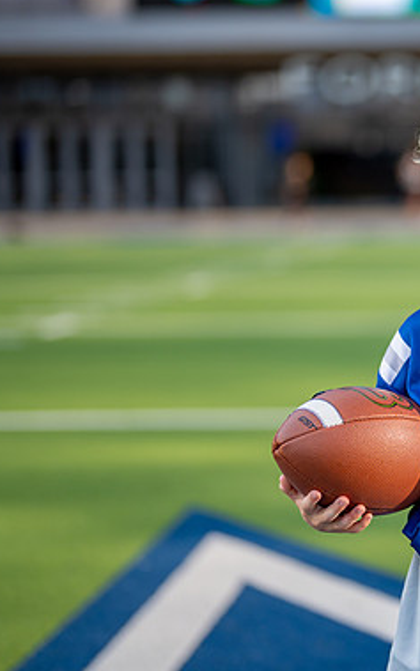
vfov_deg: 21.9
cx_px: 525
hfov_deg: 13.3
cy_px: 309
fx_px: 1739
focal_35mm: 95
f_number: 1.2
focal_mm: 50
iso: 125
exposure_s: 1/4000
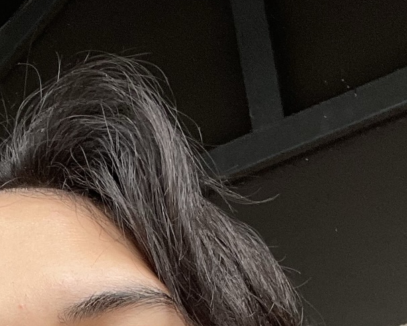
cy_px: 667
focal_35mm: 99
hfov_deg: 19.2
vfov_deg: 13.2
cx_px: 75
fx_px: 1193
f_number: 2.2
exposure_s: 1/121
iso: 40
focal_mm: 2.71
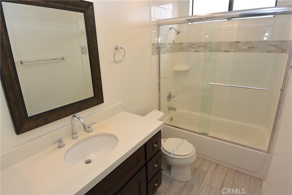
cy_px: 98
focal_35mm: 19
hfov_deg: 86.9
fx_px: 154
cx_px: 146
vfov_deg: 64.6
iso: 320
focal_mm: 7.3
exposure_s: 1/250
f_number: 3.8
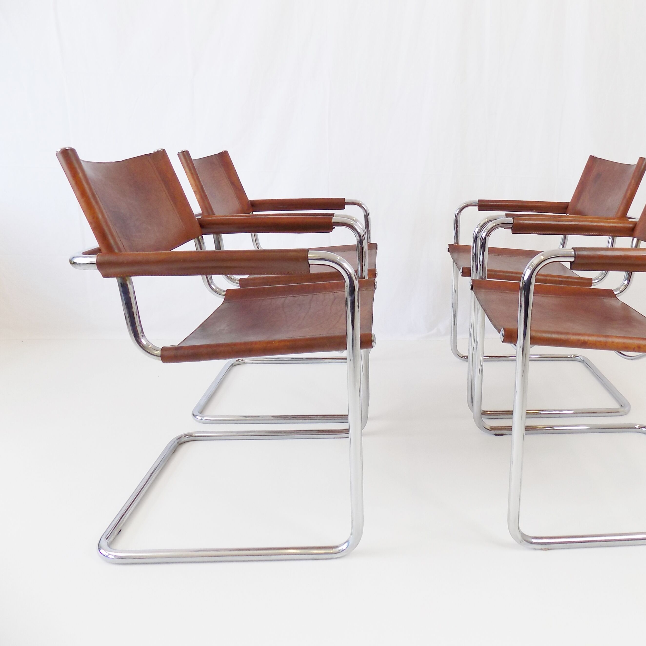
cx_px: 429
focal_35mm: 28
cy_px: 314
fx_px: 591
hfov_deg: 56.1
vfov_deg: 57.3
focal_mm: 4
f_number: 3.1
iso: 80
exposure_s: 1/50
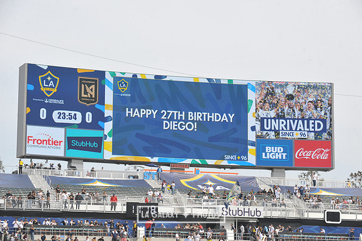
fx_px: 1166
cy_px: 120
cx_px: 181
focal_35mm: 116
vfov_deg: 11.8
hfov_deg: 17.7
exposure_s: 1/400
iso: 200
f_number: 10
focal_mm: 116
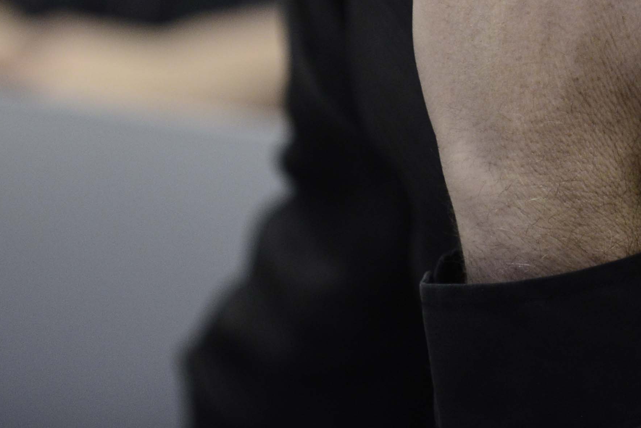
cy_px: -294
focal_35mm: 612
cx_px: 693
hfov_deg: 3.4
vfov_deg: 2.2
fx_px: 10901
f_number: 2.8
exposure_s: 1/100
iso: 1600
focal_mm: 180
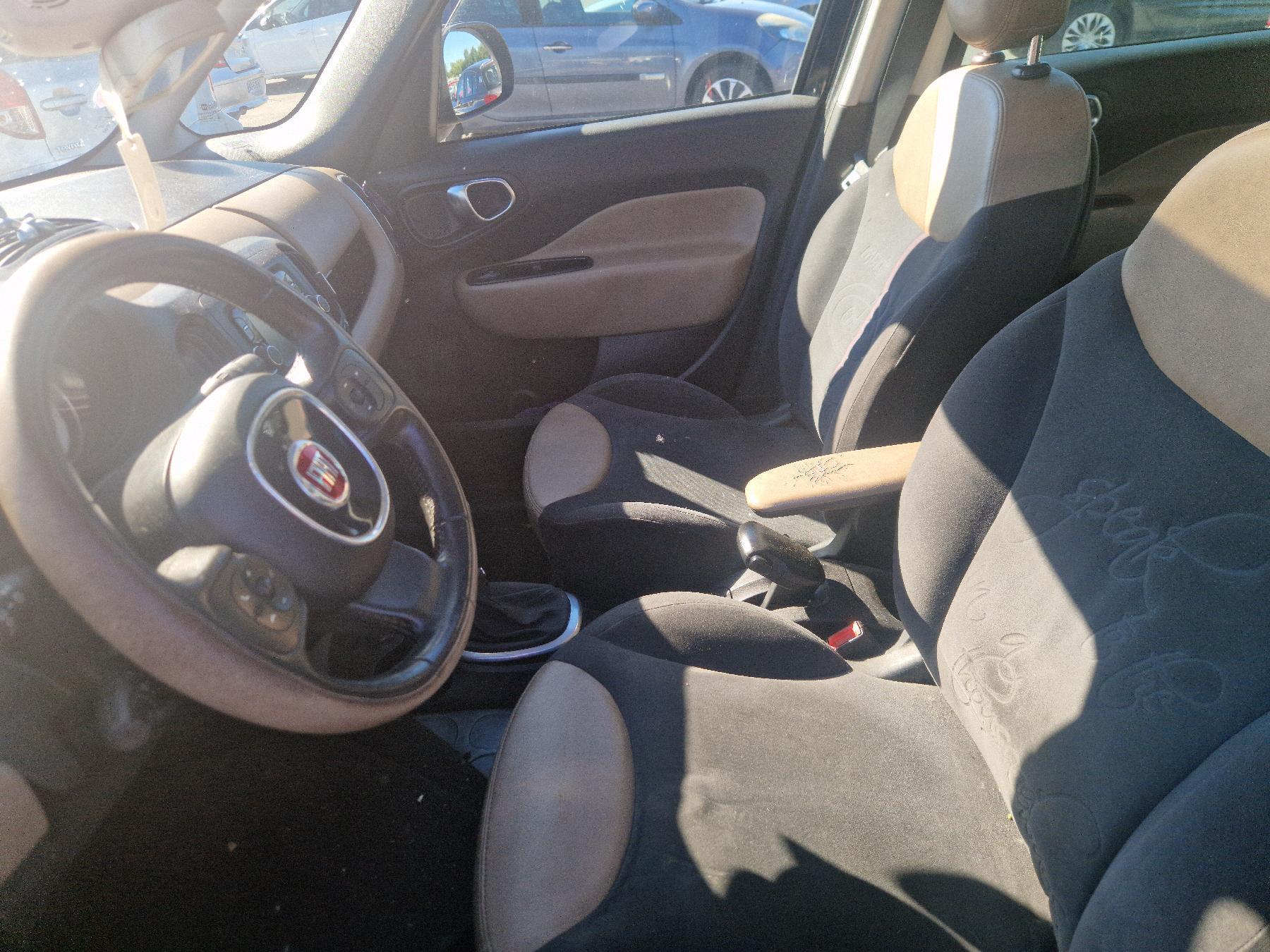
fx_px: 844
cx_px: 635
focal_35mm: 23
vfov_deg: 58.9
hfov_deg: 73.9
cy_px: 476
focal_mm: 5.4
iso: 50
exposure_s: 1/196
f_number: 1.8
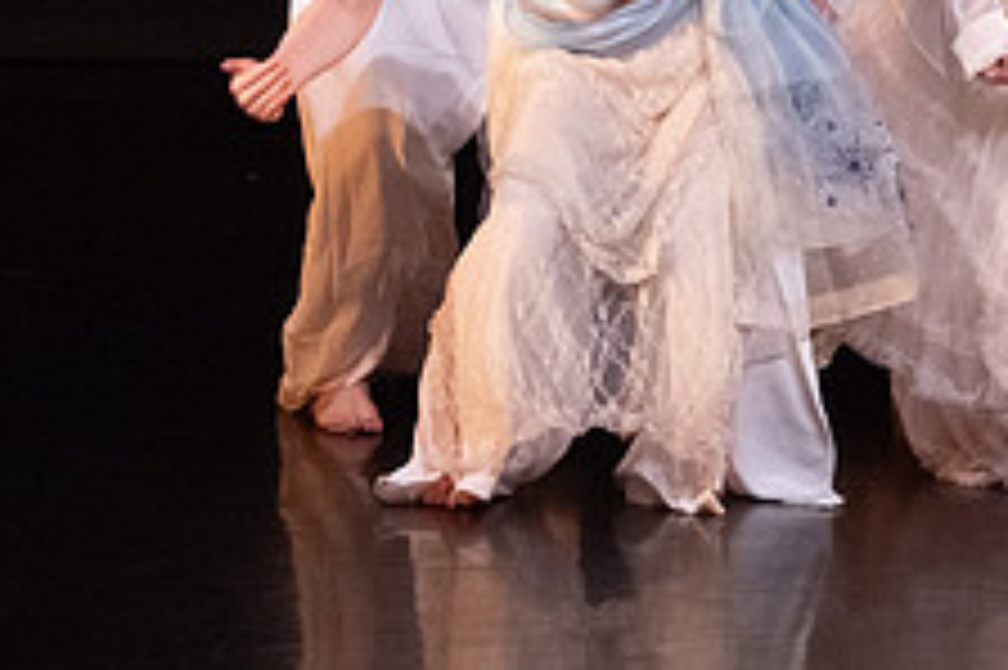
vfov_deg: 6.1
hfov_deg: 9.2
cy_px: -200
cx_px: 972
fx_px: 6211
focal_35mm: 222
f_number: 4
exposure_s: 1/400
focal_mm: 72
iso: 4000
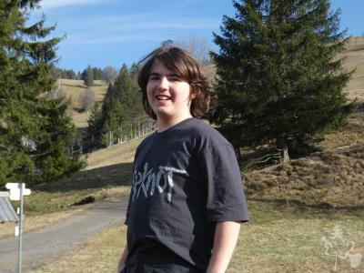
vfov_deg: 23.3
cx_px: 182
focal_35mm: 63
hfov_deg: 30.7
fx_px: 662
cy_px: 136
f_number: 4.2
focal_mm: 11.3
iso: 80
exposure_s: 1/400
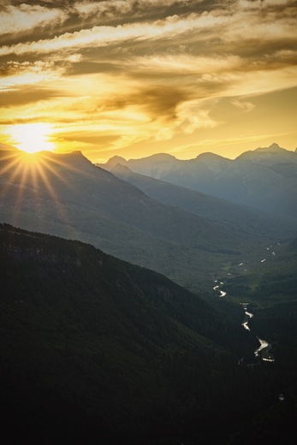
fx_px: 866
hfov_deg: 19.5
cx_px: 148
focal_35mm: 70
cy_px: 222
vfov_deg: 28.8
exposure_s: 1/40
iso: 100
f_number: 22
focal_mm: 70
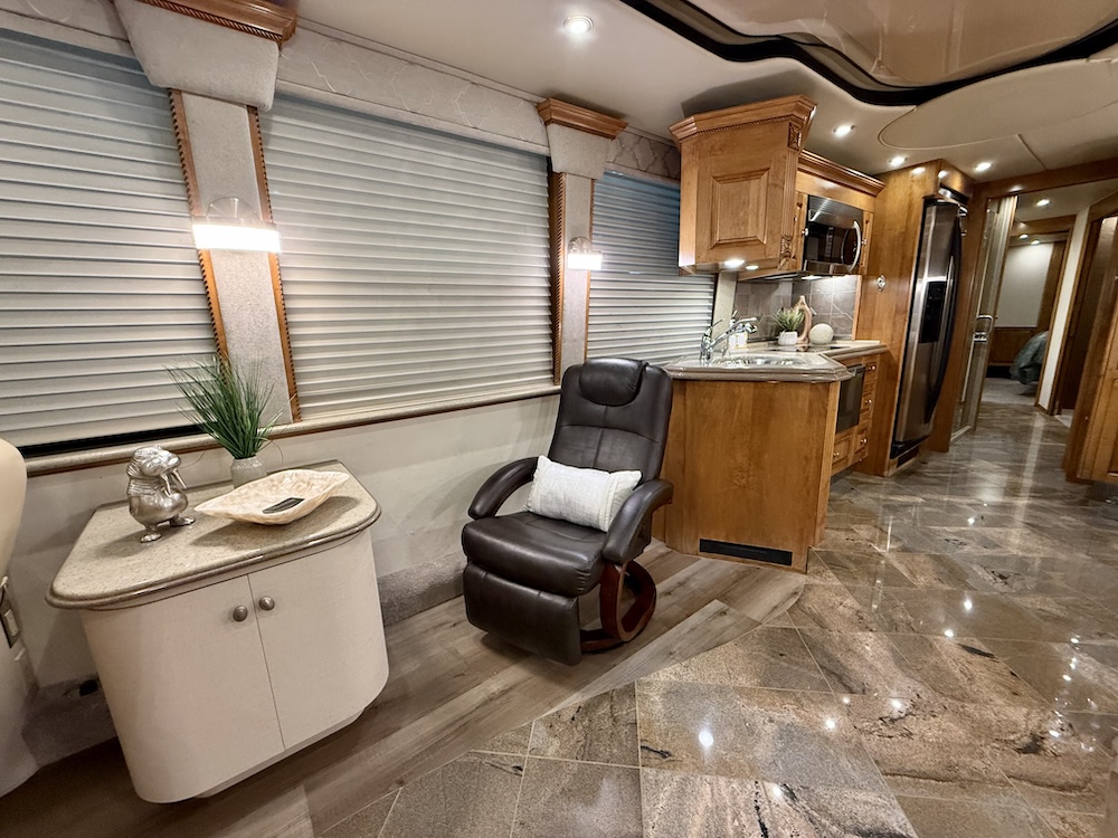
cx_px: 559
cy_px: 419
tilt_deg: -12.9
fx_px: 452
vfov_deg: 85.7
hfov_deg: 102.1
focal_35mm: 14
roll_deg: +1.3
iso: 400
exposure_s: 1/60
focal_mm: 2.22
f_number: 2.2
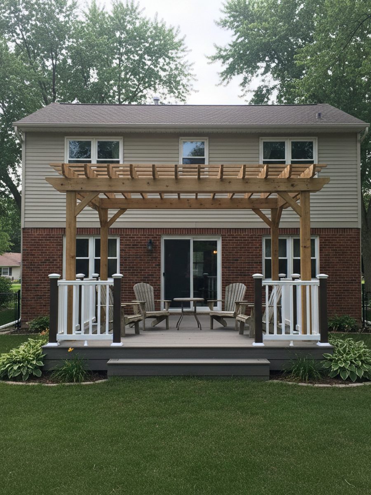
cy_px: 248
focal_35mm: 23
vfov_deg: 73.9
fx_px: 329
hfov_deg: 58.9
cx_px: 186
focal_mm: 6.4
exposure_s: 1/387
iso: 143
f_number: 1.8
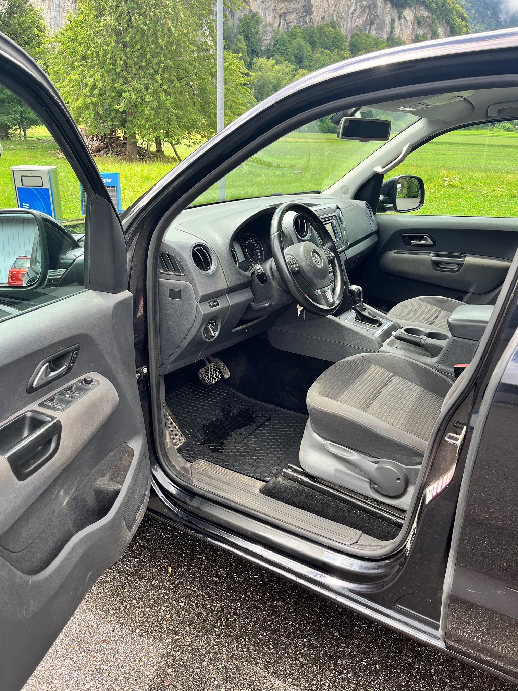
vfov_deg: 67.3
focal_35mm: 26
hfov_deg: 53.1
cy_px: 346
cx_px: 259
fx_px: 519
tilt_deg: -23.6
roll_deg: -2.2
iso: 50
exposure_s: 1/447
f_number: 1.6
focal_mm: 5.1
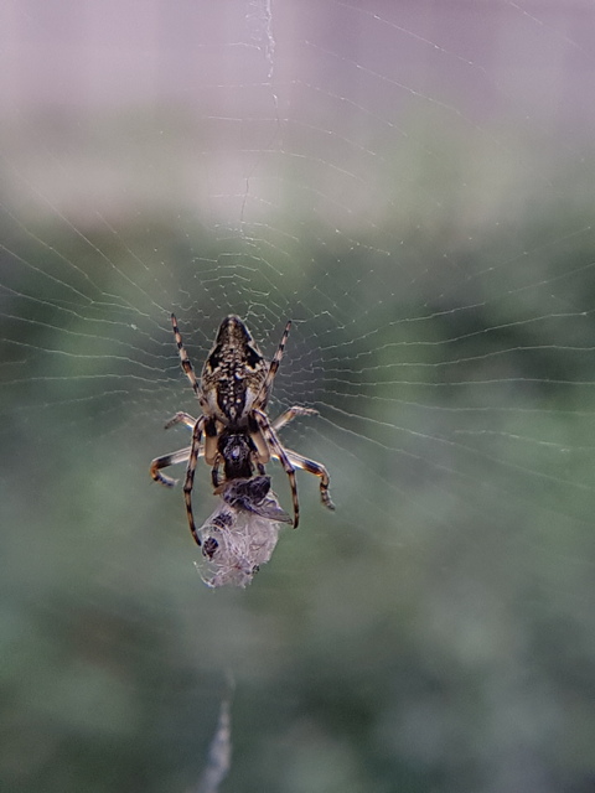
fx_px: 596
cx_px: 298
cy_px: 396
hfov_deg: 53.1
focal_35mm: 26
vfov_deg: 67.3
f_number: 1.7
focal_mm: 4.2
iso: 50
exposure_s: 1/161
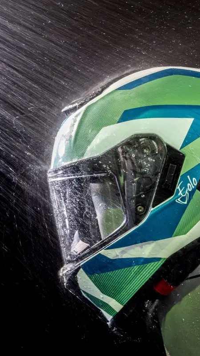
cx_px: 146
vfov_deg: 16.8
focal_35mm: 128
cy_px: 178
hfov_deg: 9.5
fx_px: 1207
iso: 800
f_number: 18
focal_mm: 81
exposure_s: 1.3
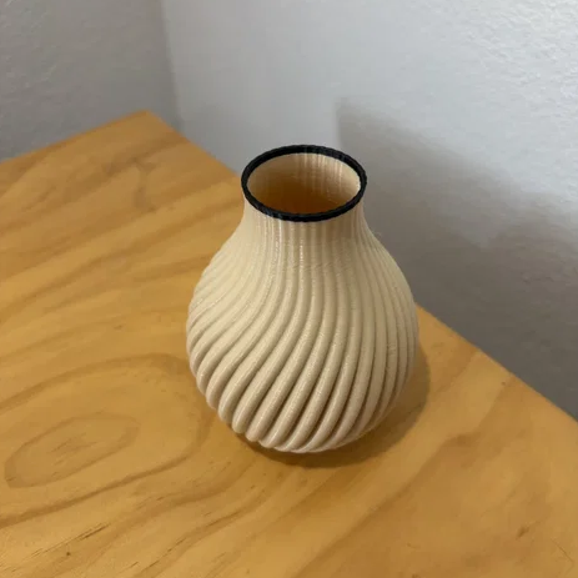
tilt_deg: -42.6
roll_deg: +1.1
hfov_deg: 52.5
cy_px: 288
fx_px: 586
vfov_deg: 52.5
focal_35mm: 31
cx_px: 289
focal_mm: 5.96
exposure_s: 1/50
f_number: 1.6
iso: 80
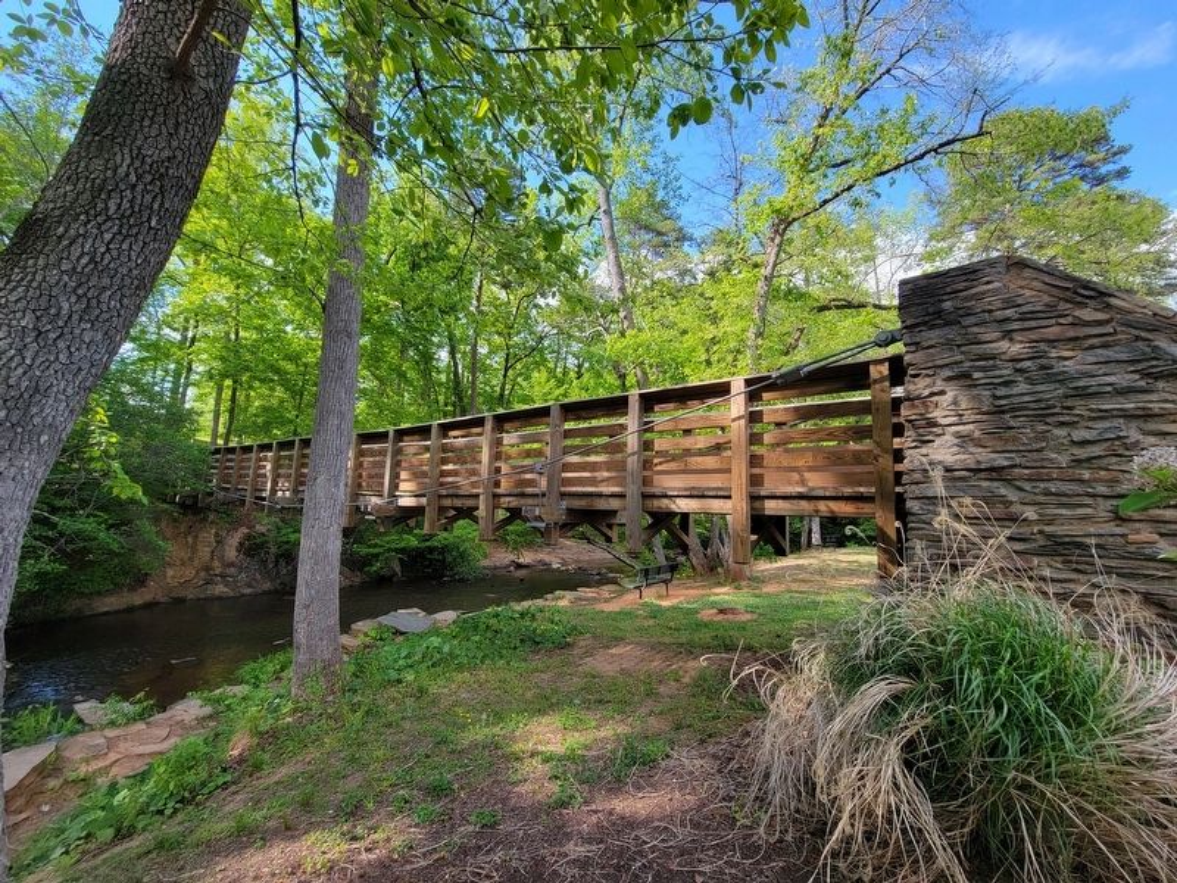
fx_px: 442
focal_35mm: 13
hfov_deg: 106.2
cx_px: 588
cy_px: 442
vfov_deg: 89.9
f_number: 2.2
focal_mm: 2.2
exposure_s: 1/408
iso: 50
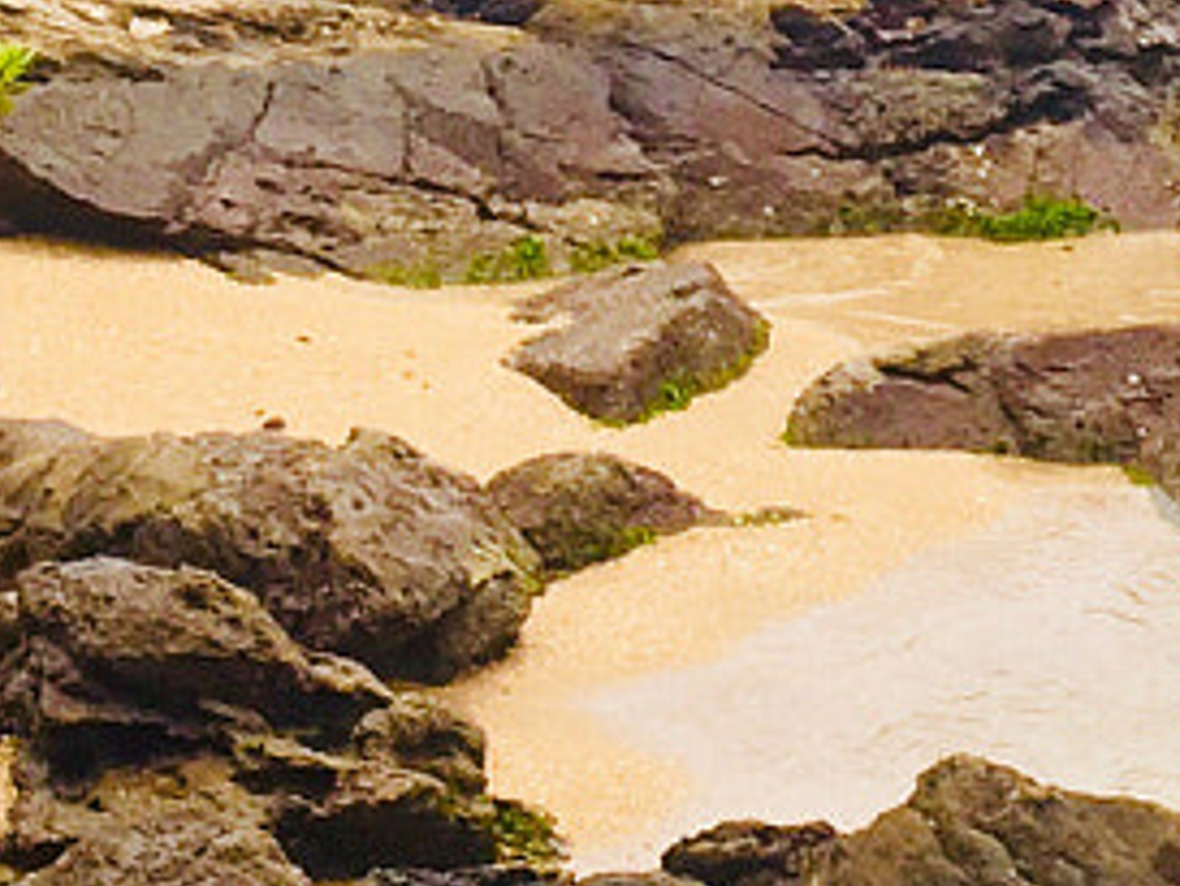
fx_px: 5798
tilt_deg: -7.2
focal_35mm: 170
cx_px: 584
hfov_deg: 11.6
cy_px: -160
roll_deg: +0.0
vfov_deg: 8.6
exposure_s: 1/120
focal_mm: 4.15
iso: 40
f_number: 2.2
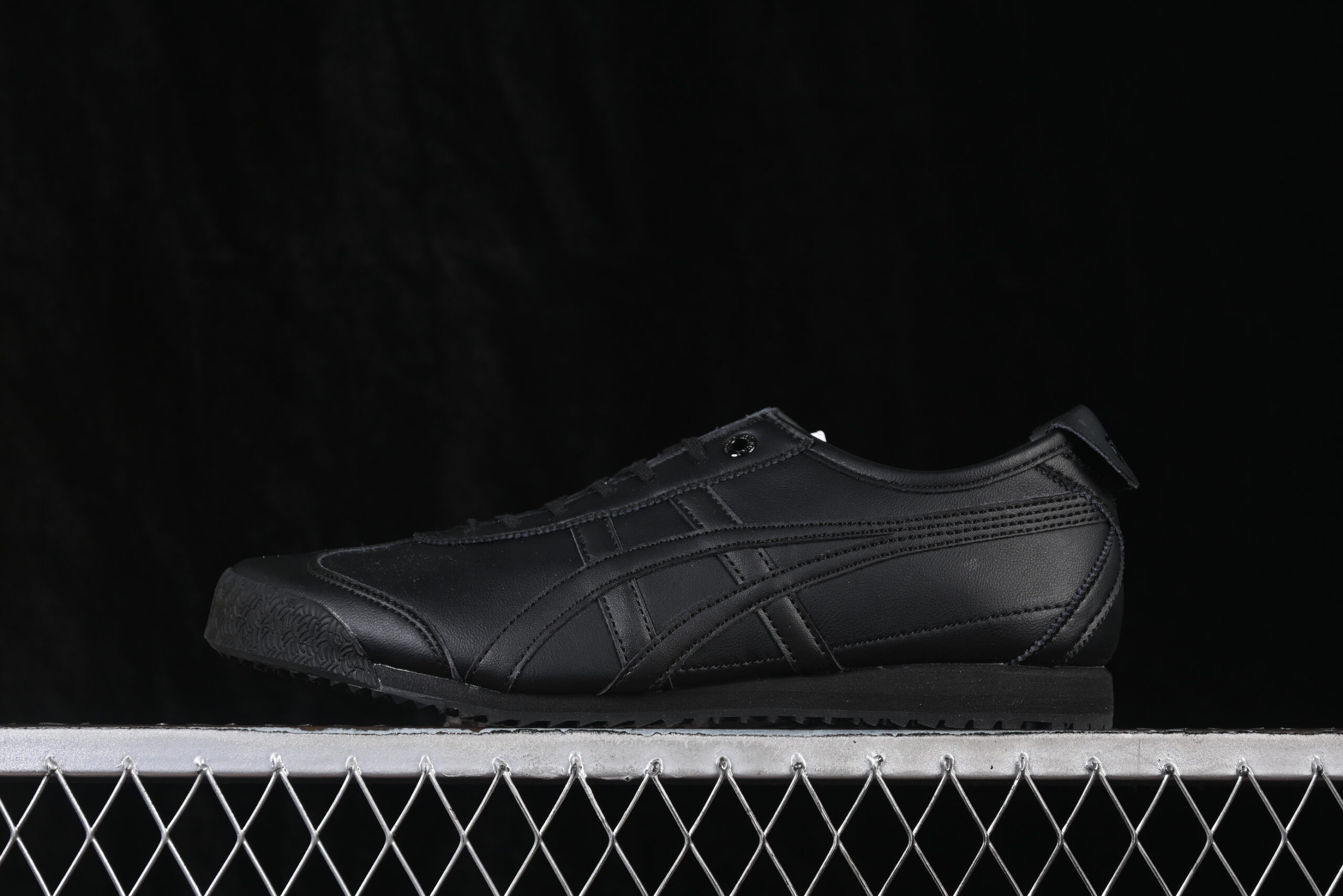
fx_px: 2798
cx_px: 672
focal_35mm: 75
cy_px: 448
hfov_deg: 27.0
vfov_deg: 18.2
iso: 160
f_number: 6.3
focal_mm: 50
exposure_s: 1/60
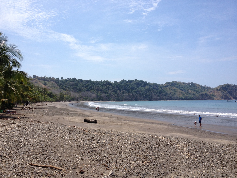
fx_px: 240
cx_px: 118
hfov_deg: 52.6
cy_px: 89
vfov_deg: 40.7
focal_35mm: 35
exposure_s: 1/2208
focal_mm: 4.28
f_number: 2.4
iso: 50
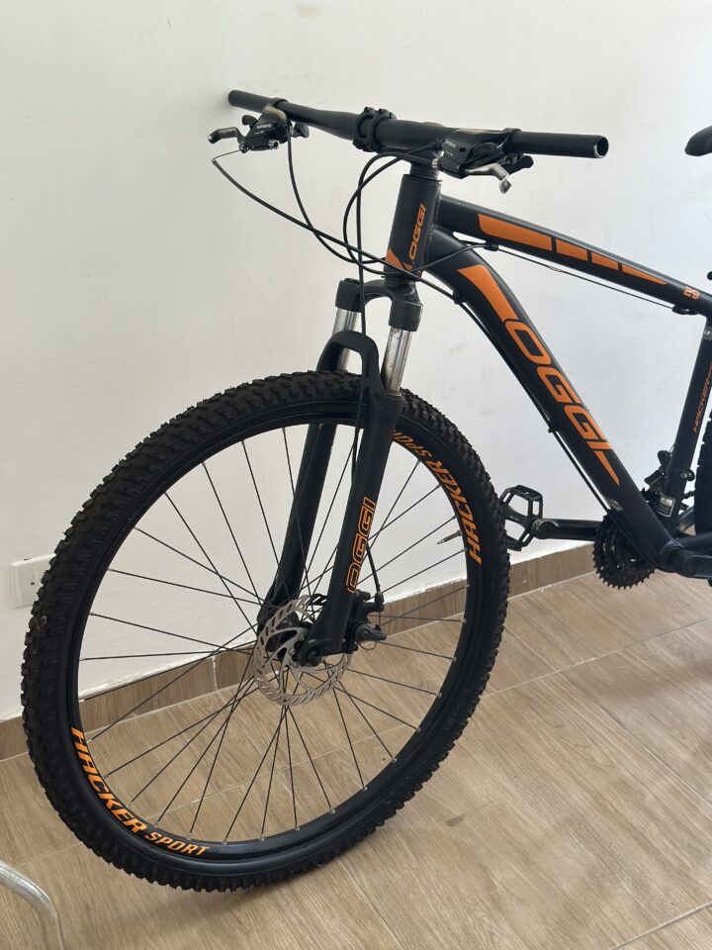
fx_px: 1316
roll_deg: +1.3
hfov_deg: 30.3
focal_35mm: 48
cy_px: 475
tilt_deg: -26.8
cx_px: 356
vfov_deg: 39.7
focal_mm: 6.86
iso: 125
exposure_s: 1/93
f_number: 1.78
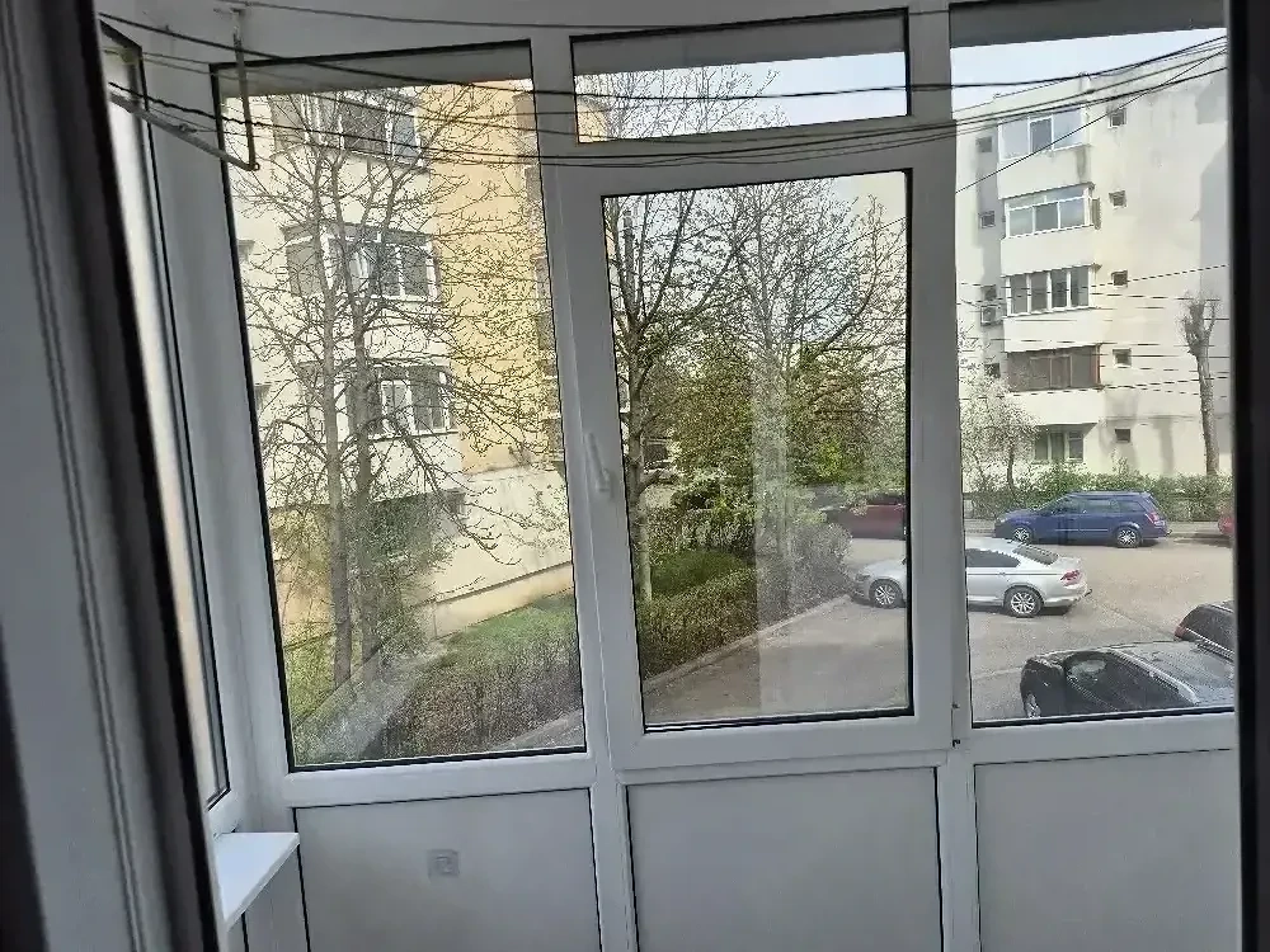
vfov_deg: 58.9
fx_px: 844
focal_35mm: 23
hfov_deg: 73.9
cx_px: 635
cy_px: 476
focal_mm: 5.4
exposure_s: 1/667
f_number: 1.8
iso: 25
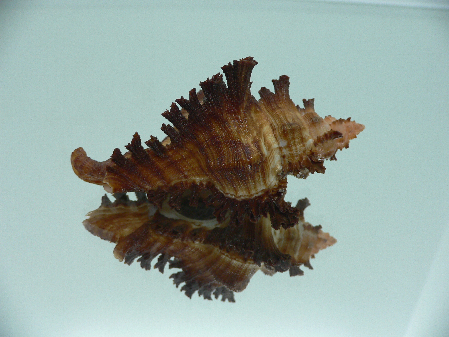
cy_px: 168
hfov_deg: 52.6
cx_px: 224
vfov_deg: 40.7
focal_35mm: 35
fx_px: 454
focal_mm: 4.6
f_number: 2.8
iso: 100
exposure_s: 1/60
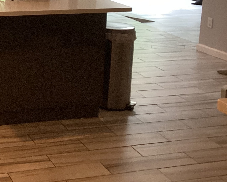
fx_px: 491
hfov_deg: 24.2
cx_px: -29
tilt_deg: -8.6
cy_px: -4
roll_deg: -0.2
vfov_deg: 20.3
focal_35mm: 73
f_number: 2.4
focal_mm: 3.3
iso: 160
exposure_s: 1/60
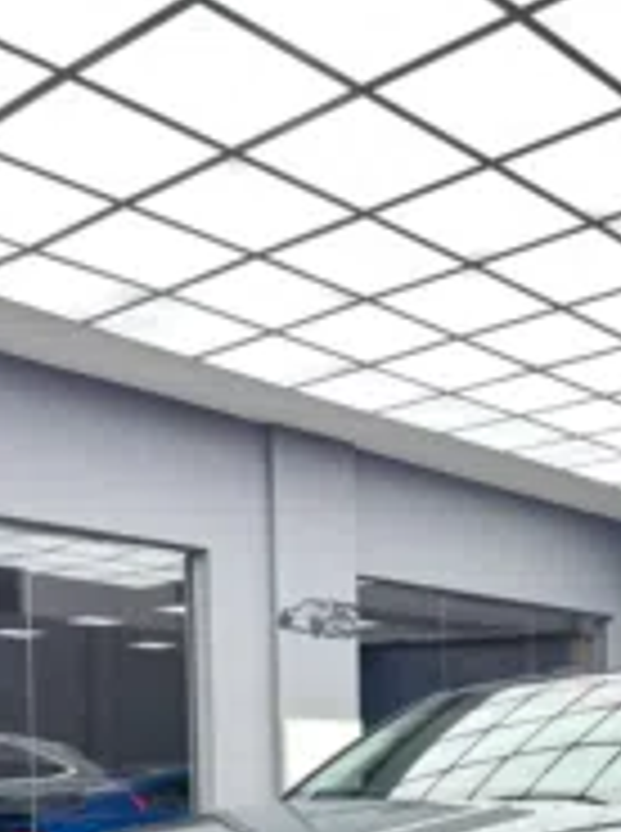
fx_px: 1248
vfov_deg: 34.5
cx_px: 544
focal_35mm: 52
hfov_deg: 27.1
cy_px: 769
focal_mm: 6.76
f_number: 1.78
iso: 80
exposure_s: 1/115
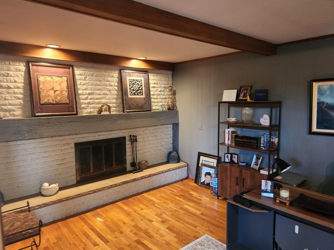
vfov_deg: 56.8
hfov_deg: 71.6
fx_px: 232
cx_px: 164
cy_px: 127
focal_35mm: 24
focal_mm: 5.4
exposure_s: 1/120
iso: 1000
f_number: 1.8
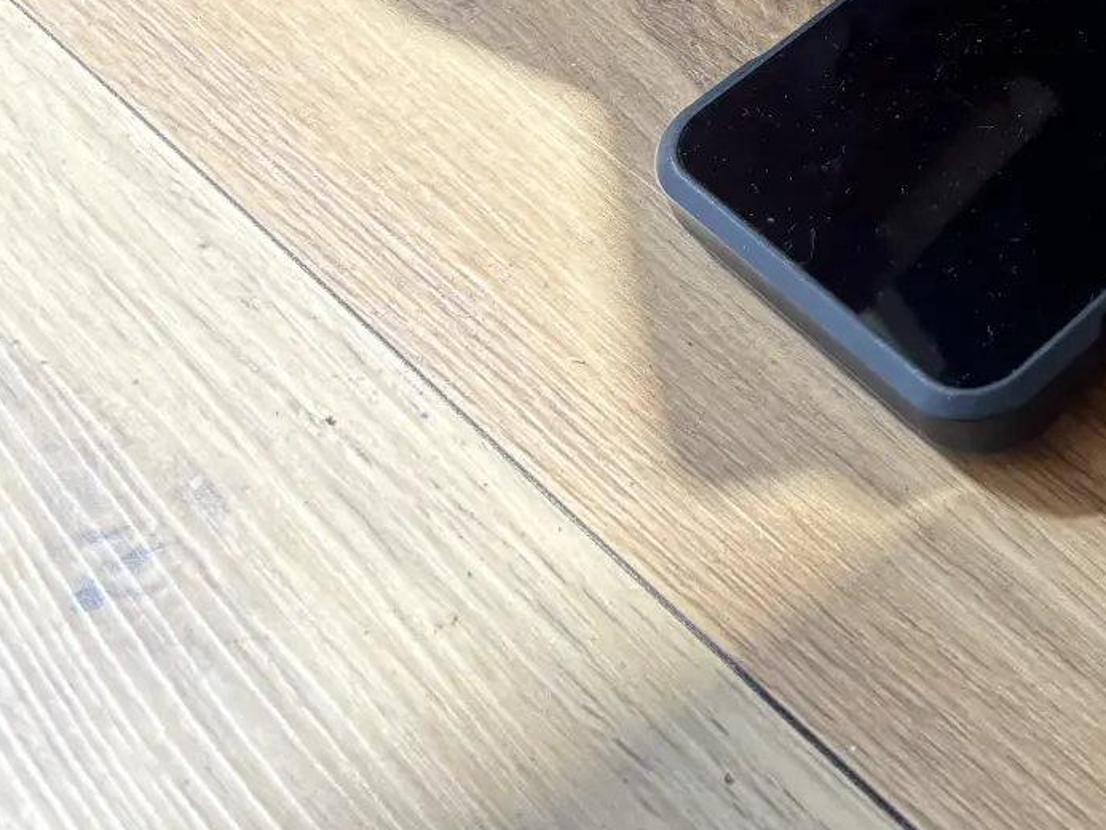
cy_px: -73
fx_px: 2301
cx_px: 1369
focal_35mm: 72
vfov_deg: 19.6
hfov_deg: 24.2
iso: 125
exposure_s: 1/228
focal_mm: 5.96
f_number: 1.6
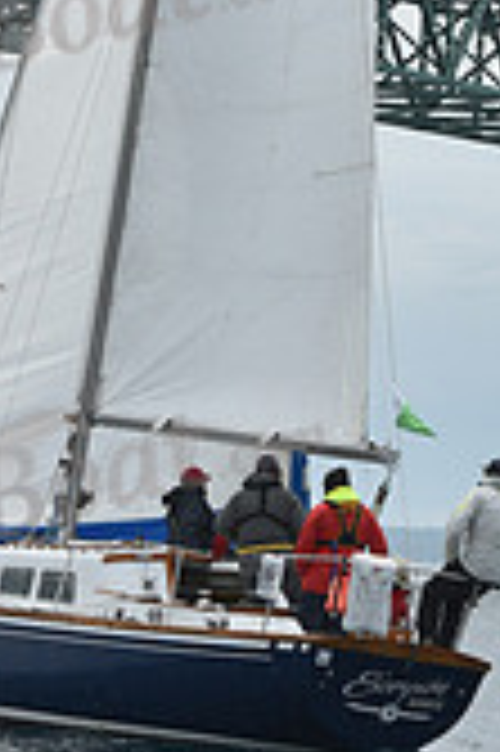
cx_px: 561
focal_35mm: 243
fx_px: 5073
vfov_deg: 8.5
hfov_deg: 5.6
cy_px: 207
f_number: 11
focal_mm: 70
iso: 250
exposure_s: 1/800
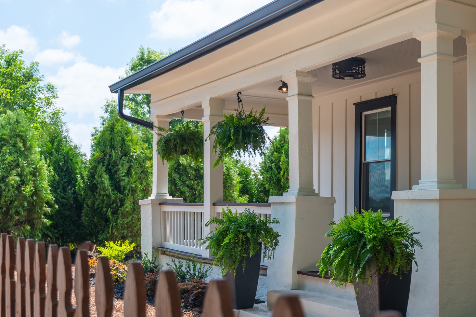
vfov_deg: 29.2
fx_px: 608
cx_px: 310
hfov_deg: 42.3
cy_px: 194
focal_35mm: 46
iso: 125
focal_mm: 32
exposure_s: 1/640
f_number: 4.5
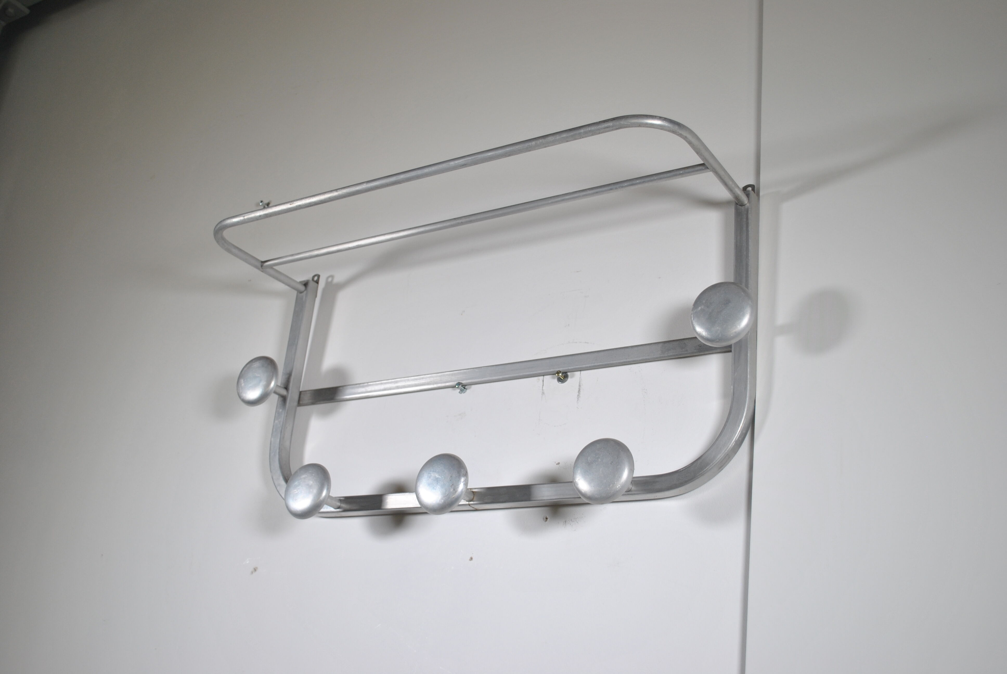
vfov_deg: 34.3
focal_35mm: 39
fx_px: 1092
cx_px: 504
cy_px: 337
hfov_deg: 49.5
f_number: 4.2
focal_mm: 26
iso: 200
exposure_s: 1/100
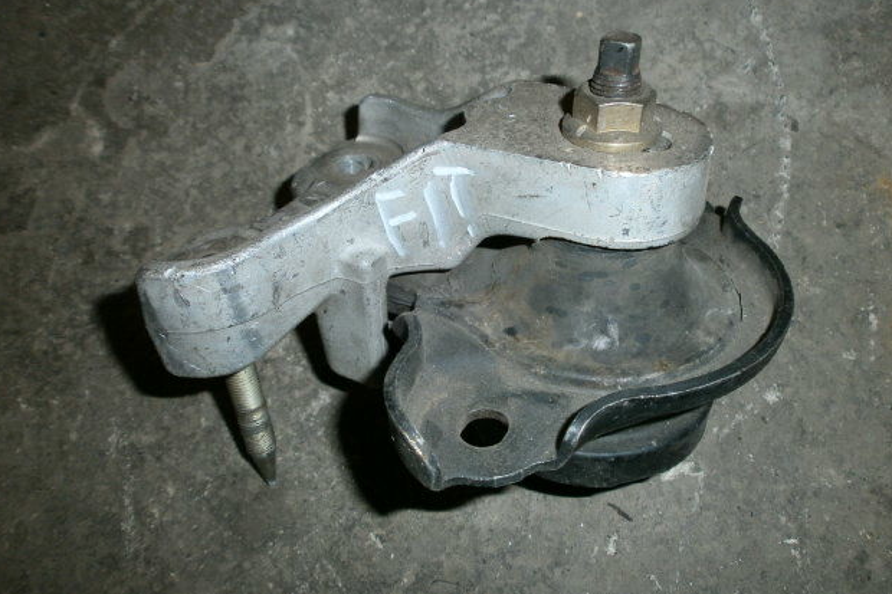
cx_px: 445
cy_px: 293
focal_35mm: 29
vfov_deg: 44.9
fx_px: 718
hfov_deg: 63.7
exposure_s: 1/30
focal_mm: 4.8
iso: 125
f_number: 2.9
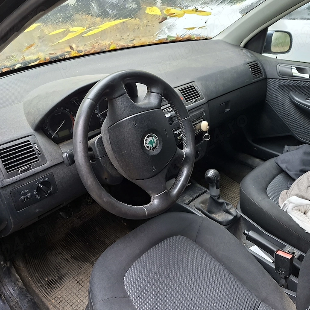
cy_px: 156
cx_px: 152
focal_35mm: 28
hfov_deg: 57.3
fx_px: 284
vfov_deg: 57.3
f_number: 1.8
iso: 320
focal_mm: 5.54
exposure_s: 1/40
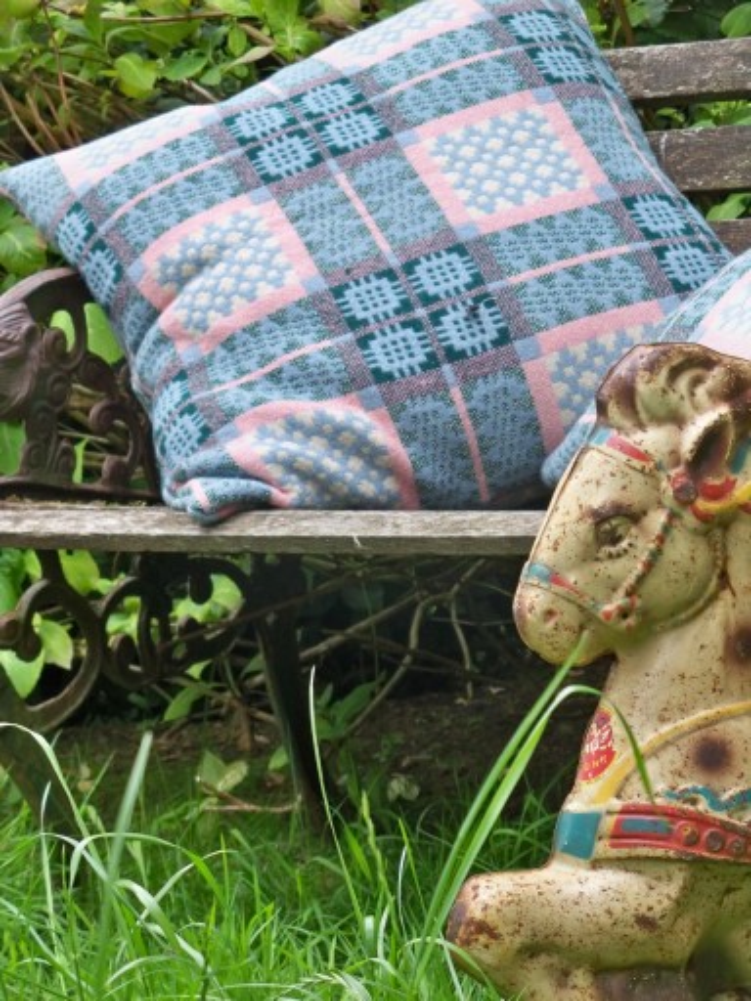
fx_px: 3066
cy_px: 500
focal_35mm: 106
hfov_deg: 14.0
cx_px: 376
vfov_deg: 18.5
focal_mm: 18.8
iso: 64
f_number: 4.2
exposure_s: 1/50
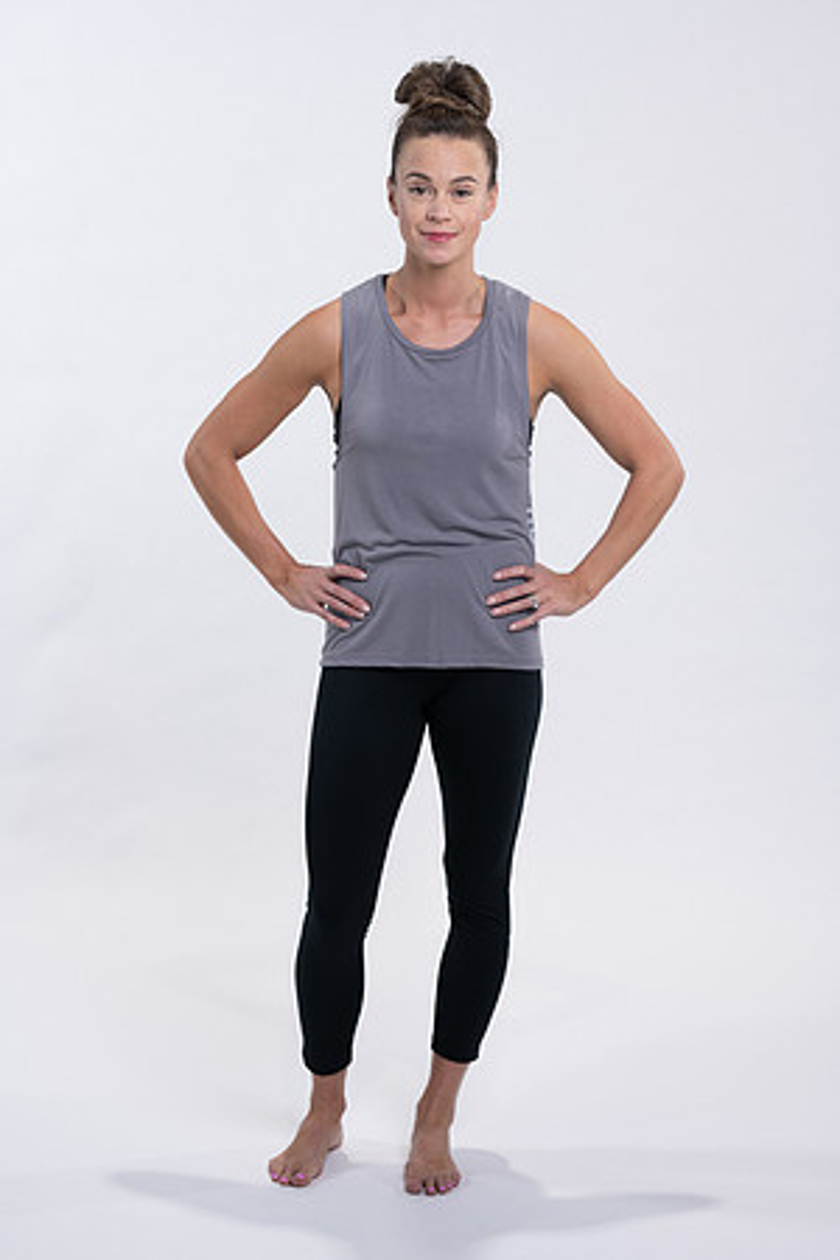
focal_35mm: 85
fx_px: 2975
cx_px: 420
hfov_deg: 16.1
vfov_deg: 23.9
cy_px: 630
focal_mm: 85
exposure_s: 1/125
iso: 200
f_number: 4
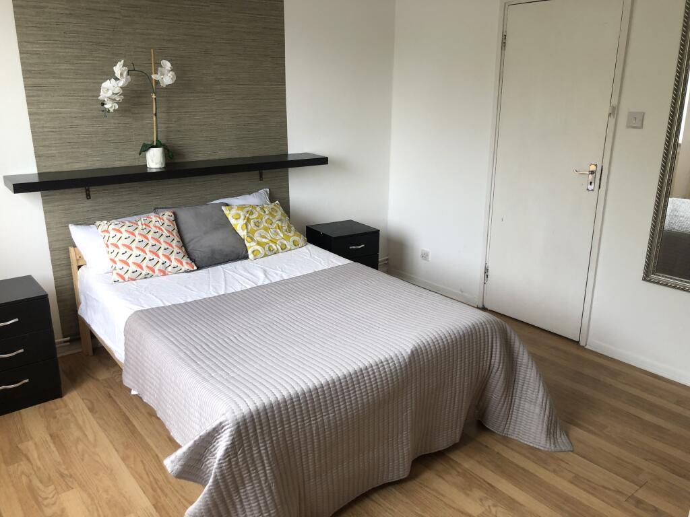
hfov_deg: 63.4
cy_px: 258
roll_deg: +0.2
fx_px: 558
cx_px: 345
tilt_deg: -16.7
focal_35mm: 28
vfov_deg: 49.7
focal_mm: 3.99
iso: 25
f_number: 1.8
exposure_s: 1/33
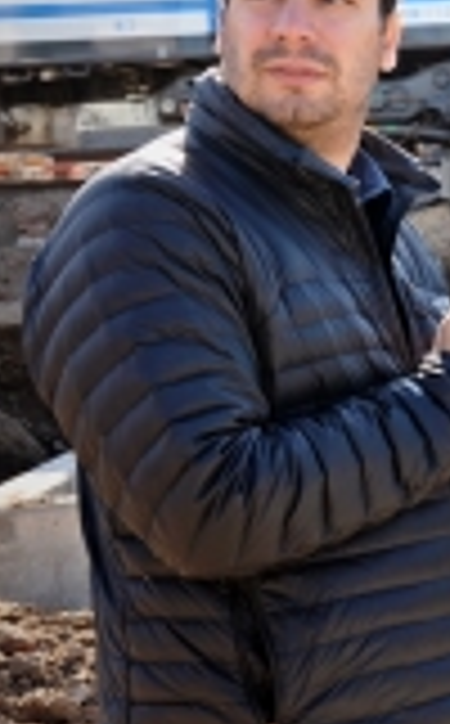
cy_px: 299
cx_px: 882
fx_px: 1794
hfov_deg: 12.6
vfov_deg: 22.8
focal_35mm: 91
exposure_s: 1/200
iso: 250
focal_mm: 32
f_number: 9
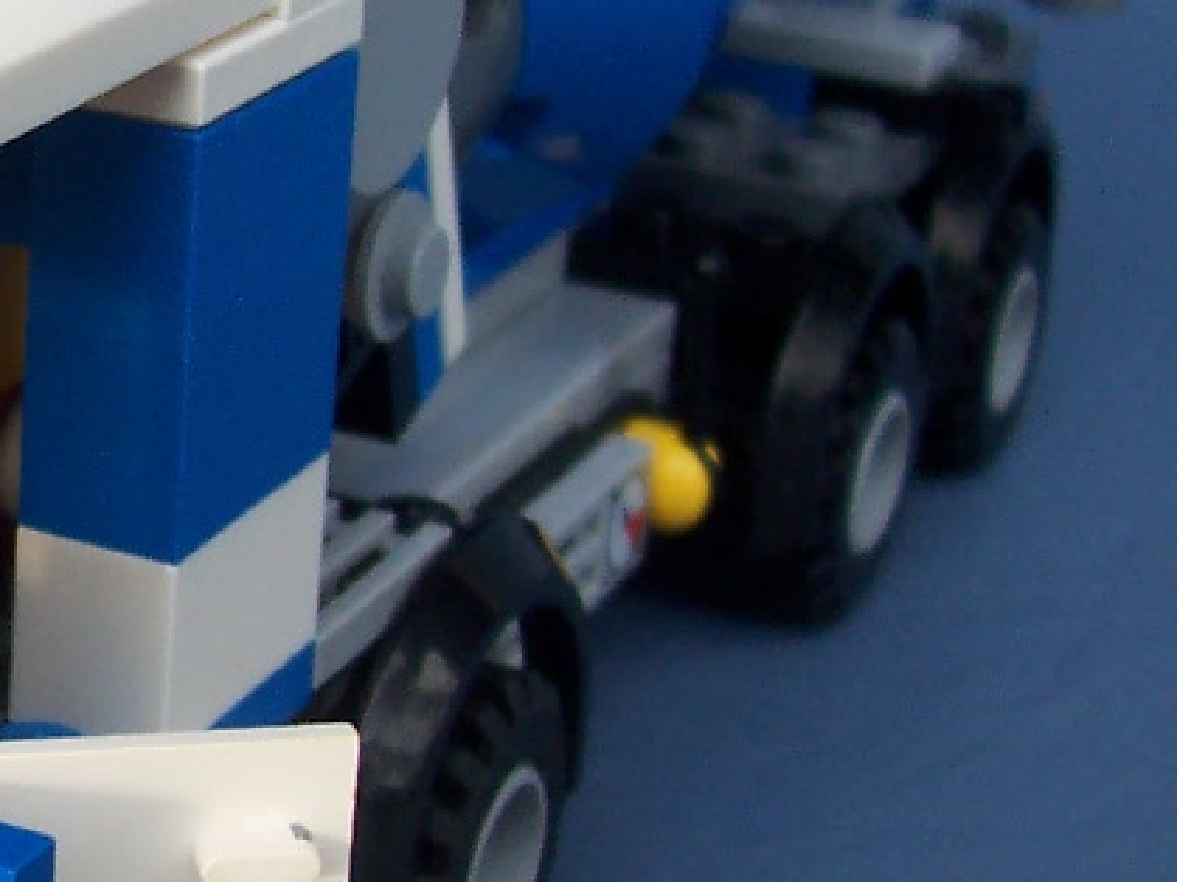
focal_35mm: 106
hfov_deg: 17.4
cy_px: 478
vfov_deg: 14.0
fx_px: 3603
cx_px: -362
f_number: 2.8
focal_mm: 5.6
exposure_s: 1/250
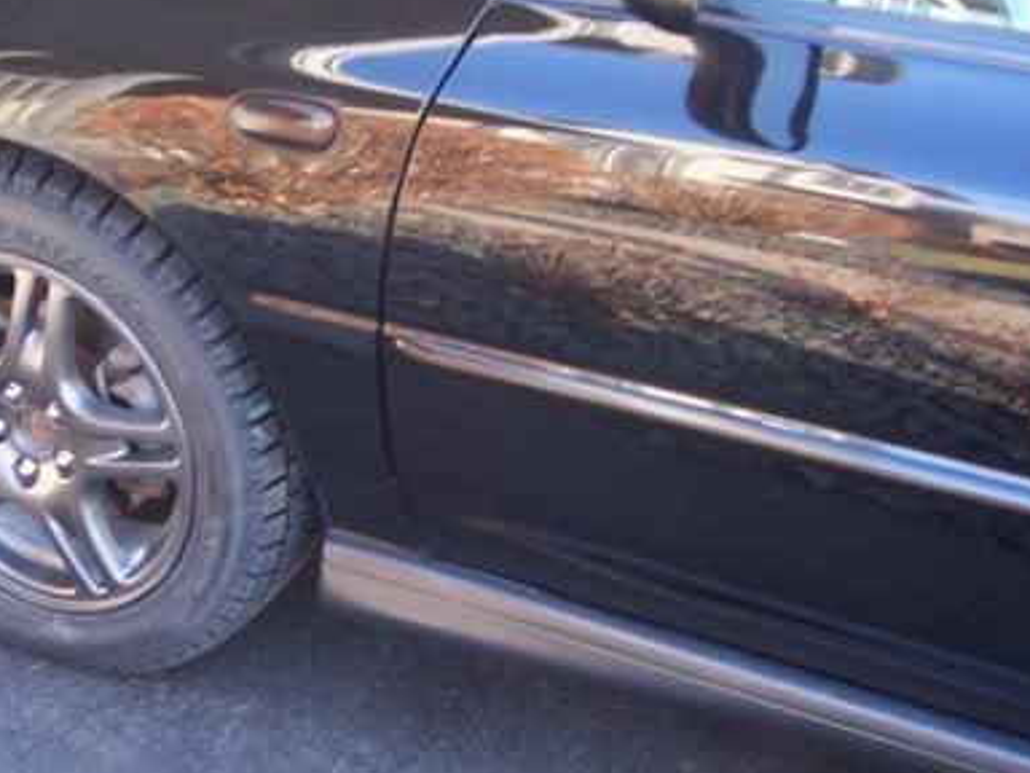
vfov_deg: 24.4
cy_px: 344
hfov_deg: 31.7
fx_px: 1785
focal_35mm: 60
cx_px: 290
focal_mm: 6
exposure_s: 1/30
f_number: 3
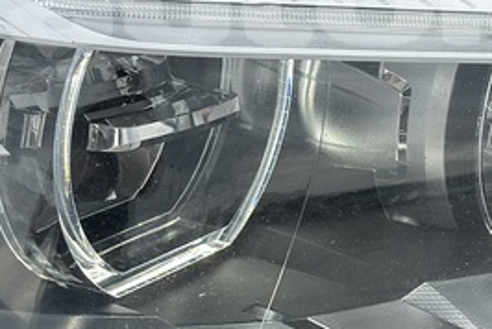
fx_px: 2052
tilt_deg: -15.3
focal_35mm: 150
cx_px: 407
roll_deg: +0.2
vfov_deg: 9.1
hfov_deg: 13.6
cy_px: 6
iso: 80
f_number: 1.78
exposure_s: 1/1916
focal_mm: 6.86
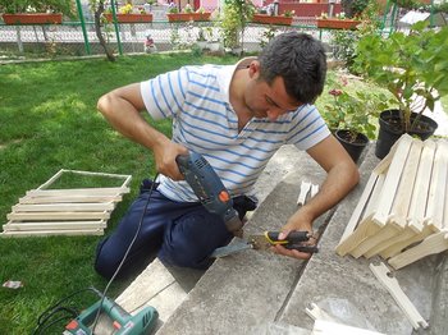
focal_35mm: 25
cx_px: 224
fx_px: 323
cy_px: 168
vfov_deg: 54.8
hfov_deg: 69.4
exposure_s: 1/400
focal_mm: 4.5
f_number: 3.3
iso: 125
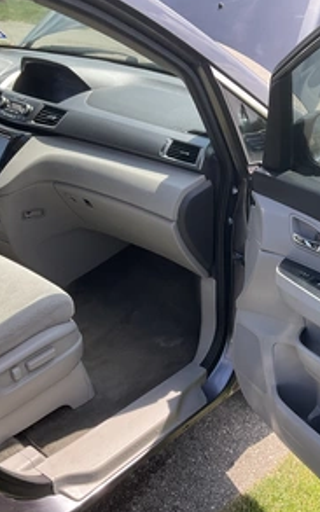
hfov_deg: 29.7
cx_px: 261
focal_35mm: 42
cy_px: 255
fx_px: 586
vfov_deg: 47.2
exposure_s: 1/367
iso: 25
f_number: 1.8
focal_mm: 3
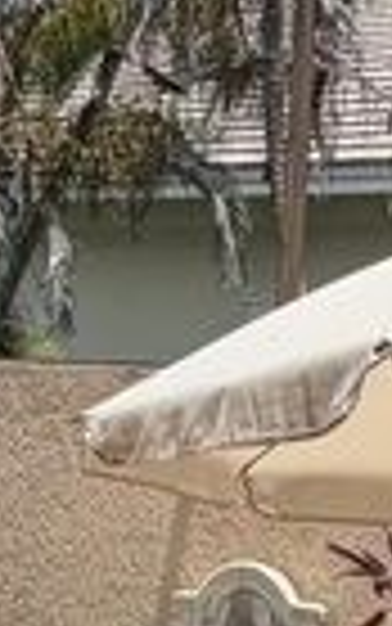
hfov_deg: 12.0
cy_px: 567
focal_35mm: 109
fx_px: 1861
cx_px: 113
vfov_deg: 18.8
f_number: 2.2
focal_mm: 2.22
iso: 40
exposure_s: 1/770
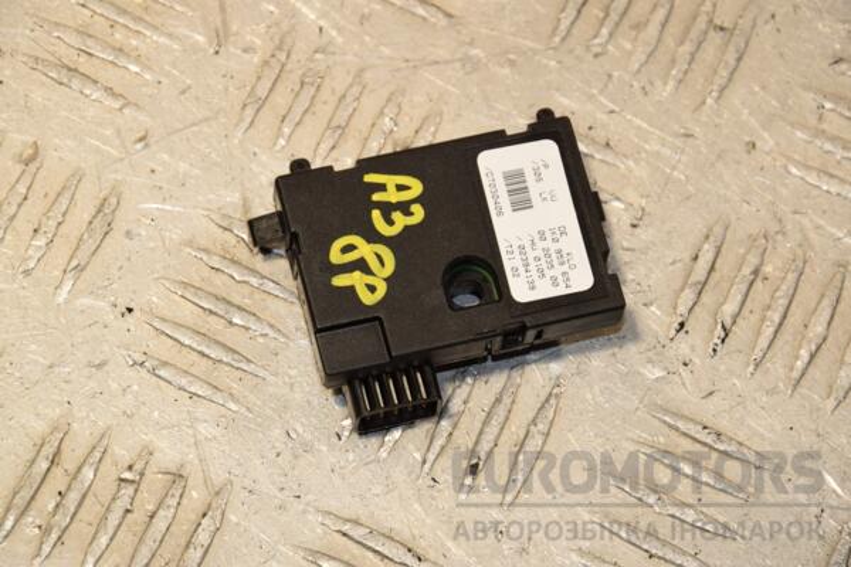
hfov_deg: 13.0
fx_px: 3723
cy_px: 284
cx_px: 426
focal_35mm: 158
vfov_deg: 8.7
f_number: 9
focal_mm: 105
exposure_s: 1/200
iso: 800
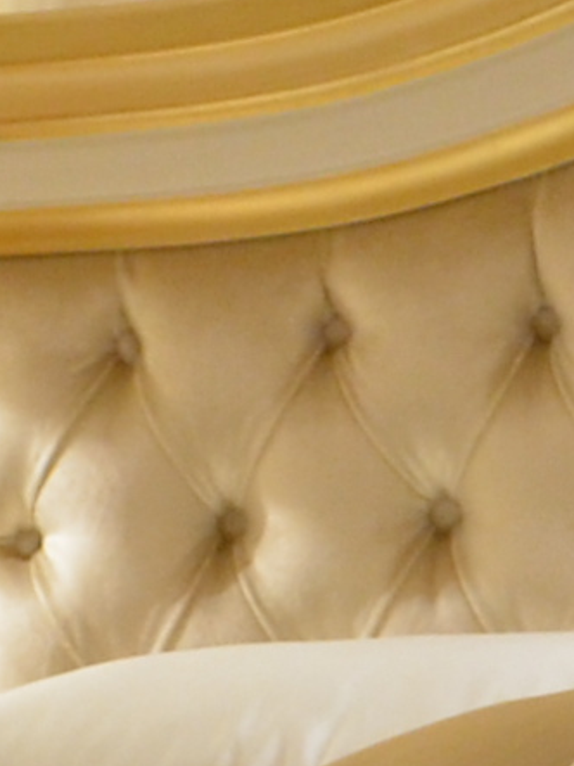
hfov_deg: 5.1
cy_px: 652
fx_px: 6371
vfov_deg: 6.9
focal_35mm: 288
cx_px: 975
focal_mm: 18
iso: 640
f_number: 4.5
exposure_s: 1/20
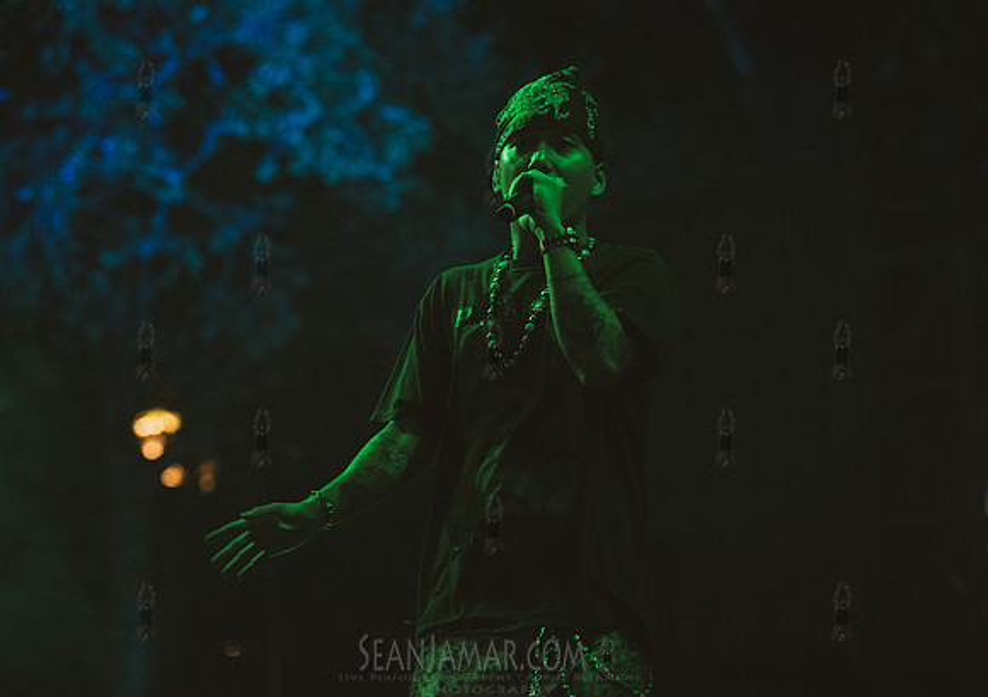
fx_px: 3394
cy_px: 333
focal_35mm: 121
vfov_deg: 11.7
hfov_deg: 16.6
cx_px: 510
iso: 6400
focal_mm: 112
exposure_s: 1/250
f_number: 4
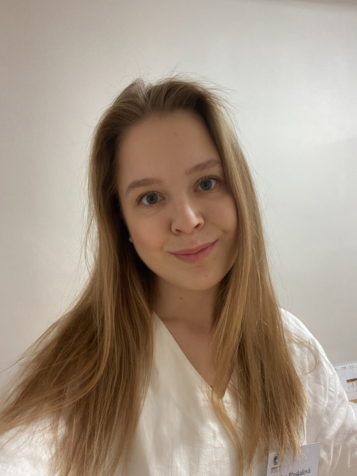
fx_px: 344
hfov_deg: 54.9
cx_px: 180
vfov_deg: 69.3
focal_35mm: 25
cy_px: 252
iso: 250
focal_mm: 2.71
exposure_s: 1/50
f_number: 2.2
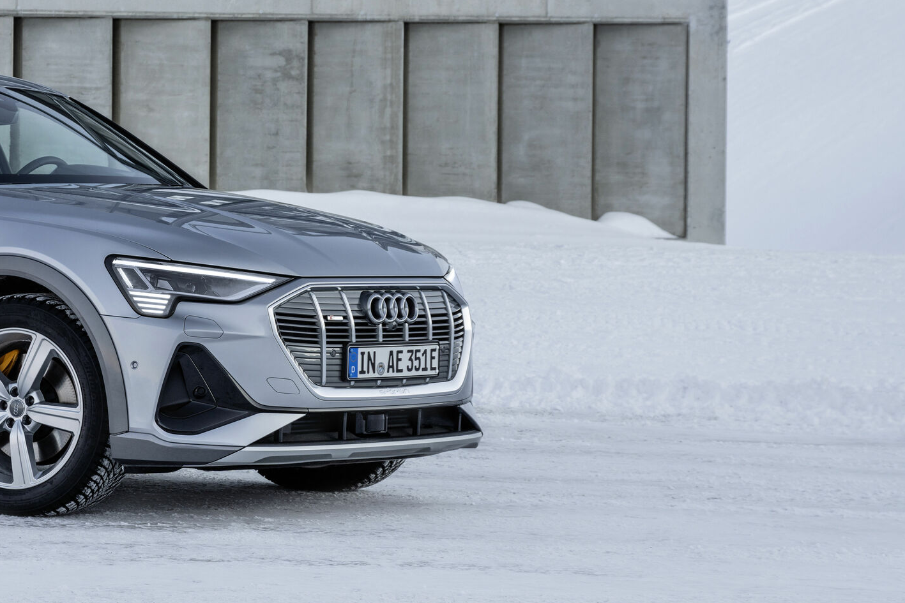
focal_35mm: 126
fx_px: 3168
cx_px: 100
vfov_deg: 10.9
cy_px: 172
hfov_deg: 16.1
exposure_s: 1/5
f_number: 7.1
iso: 160
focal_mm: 62
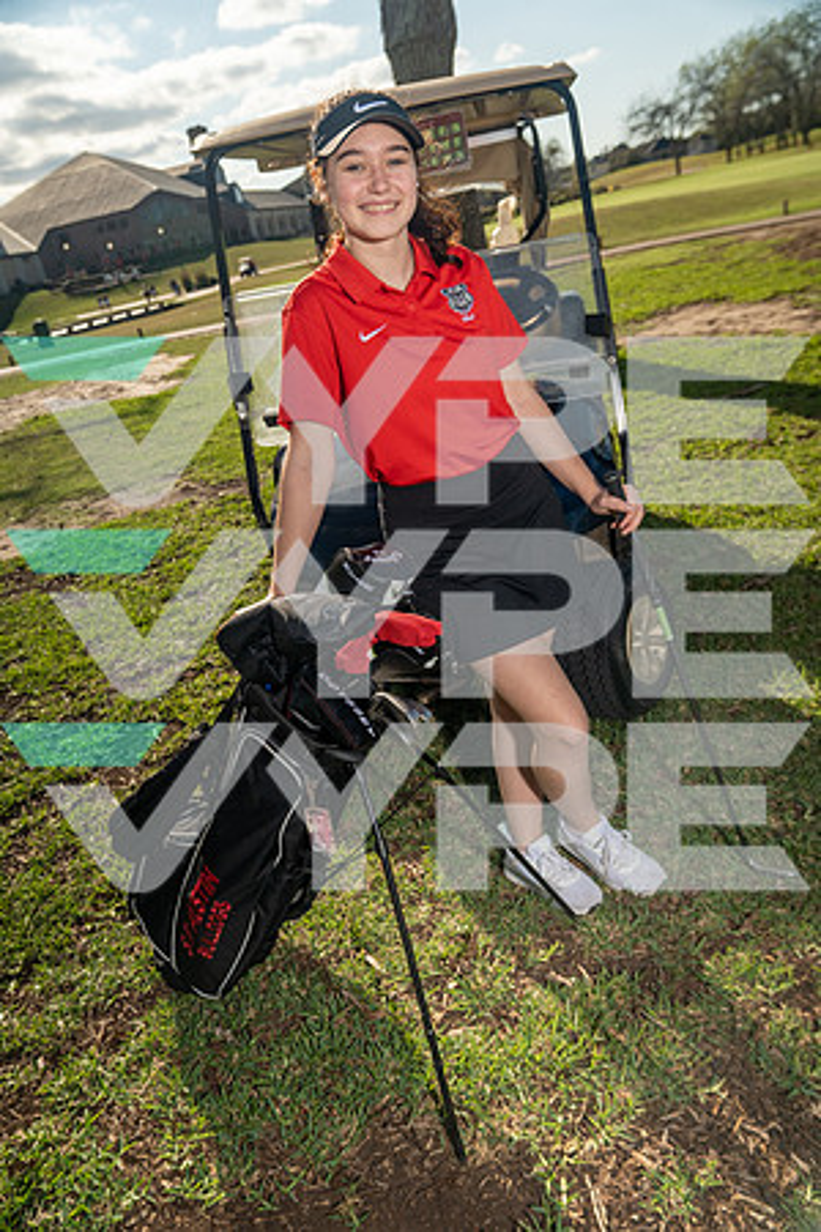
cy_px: 616
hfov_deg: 43.6
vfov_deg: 61.9
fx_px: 1026
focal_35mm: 30
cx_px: 410
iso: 500
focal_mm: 30
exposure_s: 1/200
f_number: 4.5
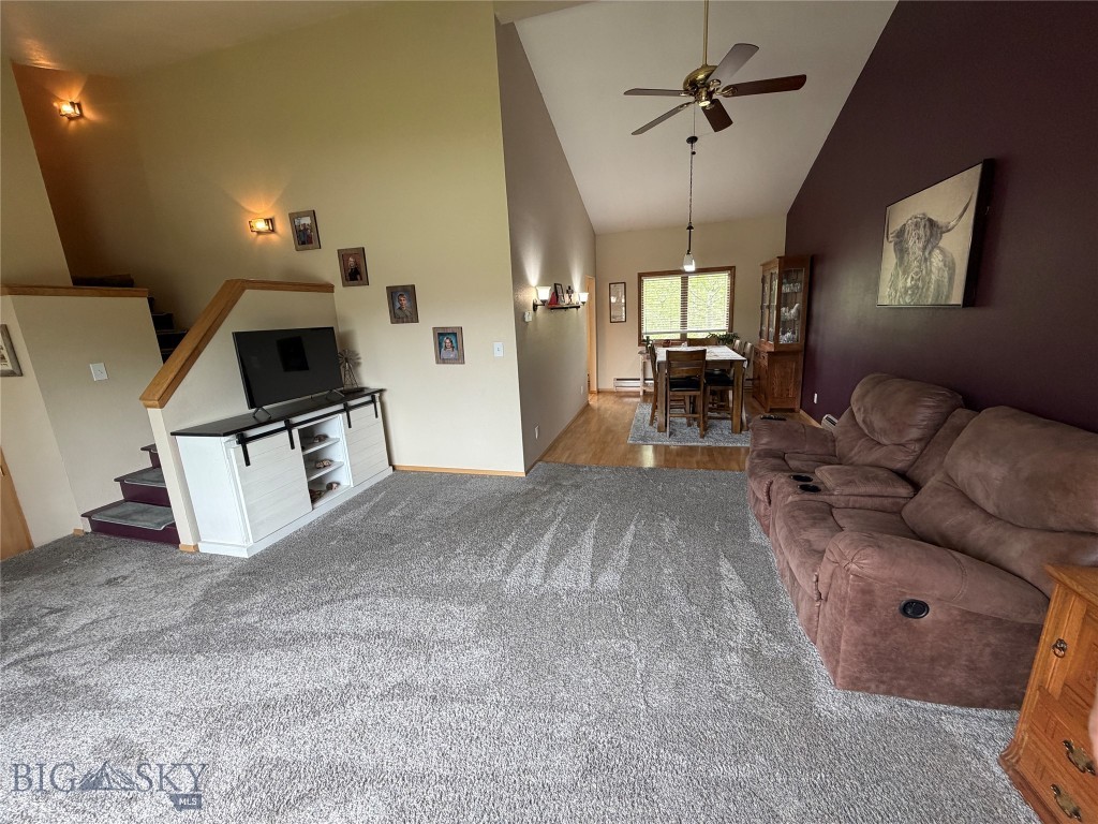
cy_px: 412
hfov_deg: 102.1
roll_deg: +3.0
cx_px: 549
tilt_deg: -13.4
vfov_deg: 85.7
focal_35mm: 14
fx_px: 444
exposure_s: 1/120
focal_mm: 2.22
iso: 250
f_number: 2.2
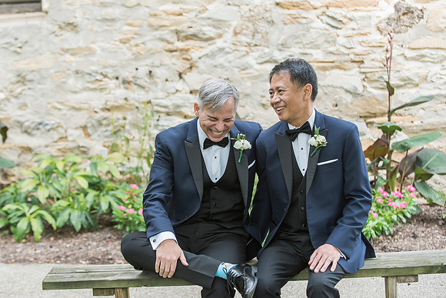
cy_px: 132
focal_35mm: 97
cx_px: 196
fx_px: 1204
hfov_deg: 21.0
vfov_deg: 14.1
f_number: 3.5
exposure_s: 1/500
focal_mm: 86
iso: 400
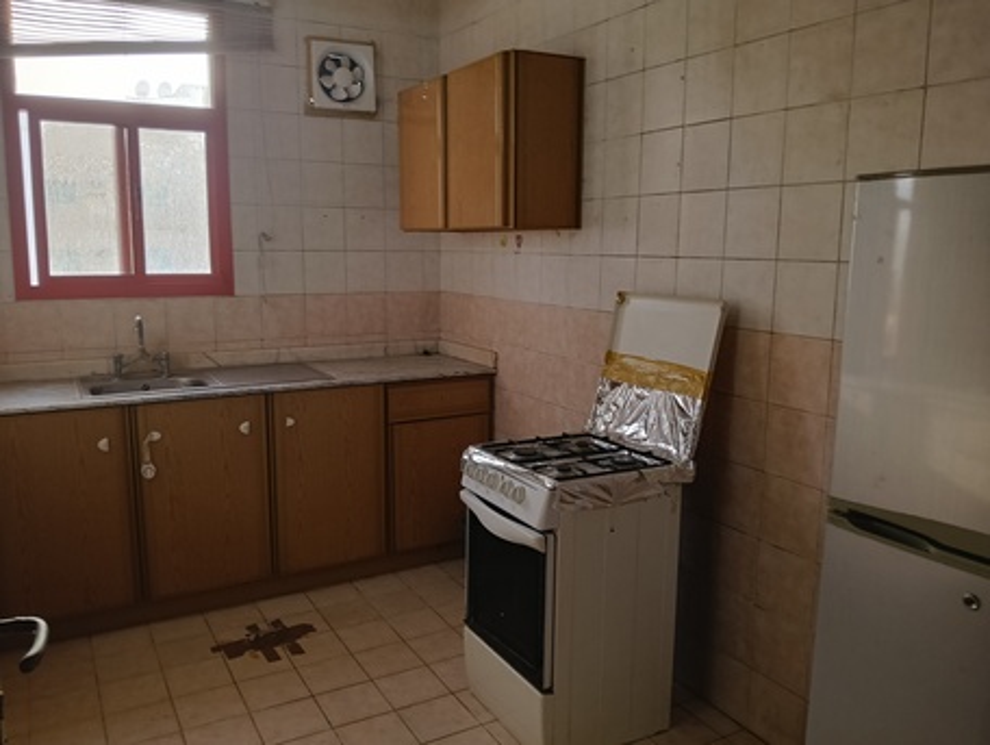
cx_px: 495
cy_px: 372
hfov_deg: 65.3
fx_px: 773
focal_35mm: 27
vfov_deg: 51.4
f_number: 1.8
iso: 320
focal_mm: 3.98
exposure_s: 1/33.3
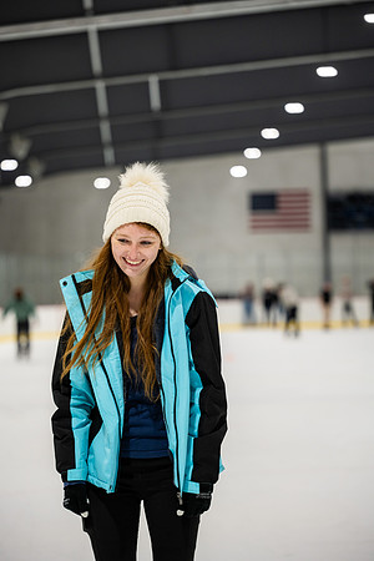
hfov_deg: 13.4
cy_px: 280
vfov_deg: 20.0
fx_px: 1589
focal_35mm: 102
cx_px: 187
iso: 400
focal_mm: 102
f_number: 2.8
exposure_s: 1/500
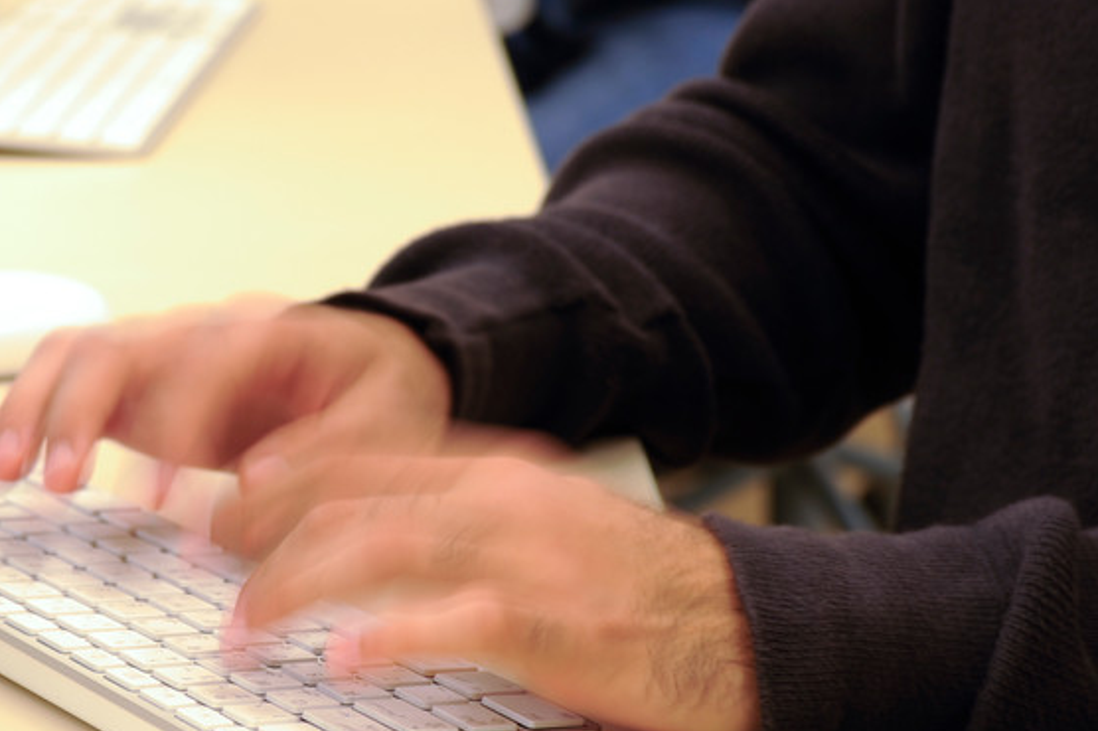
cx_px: 250
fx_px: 4603
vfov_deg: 9.1
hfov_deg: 13.5
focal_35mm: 151
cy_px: 419
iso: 100
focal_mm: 70
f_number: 7.1
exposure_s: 1/8
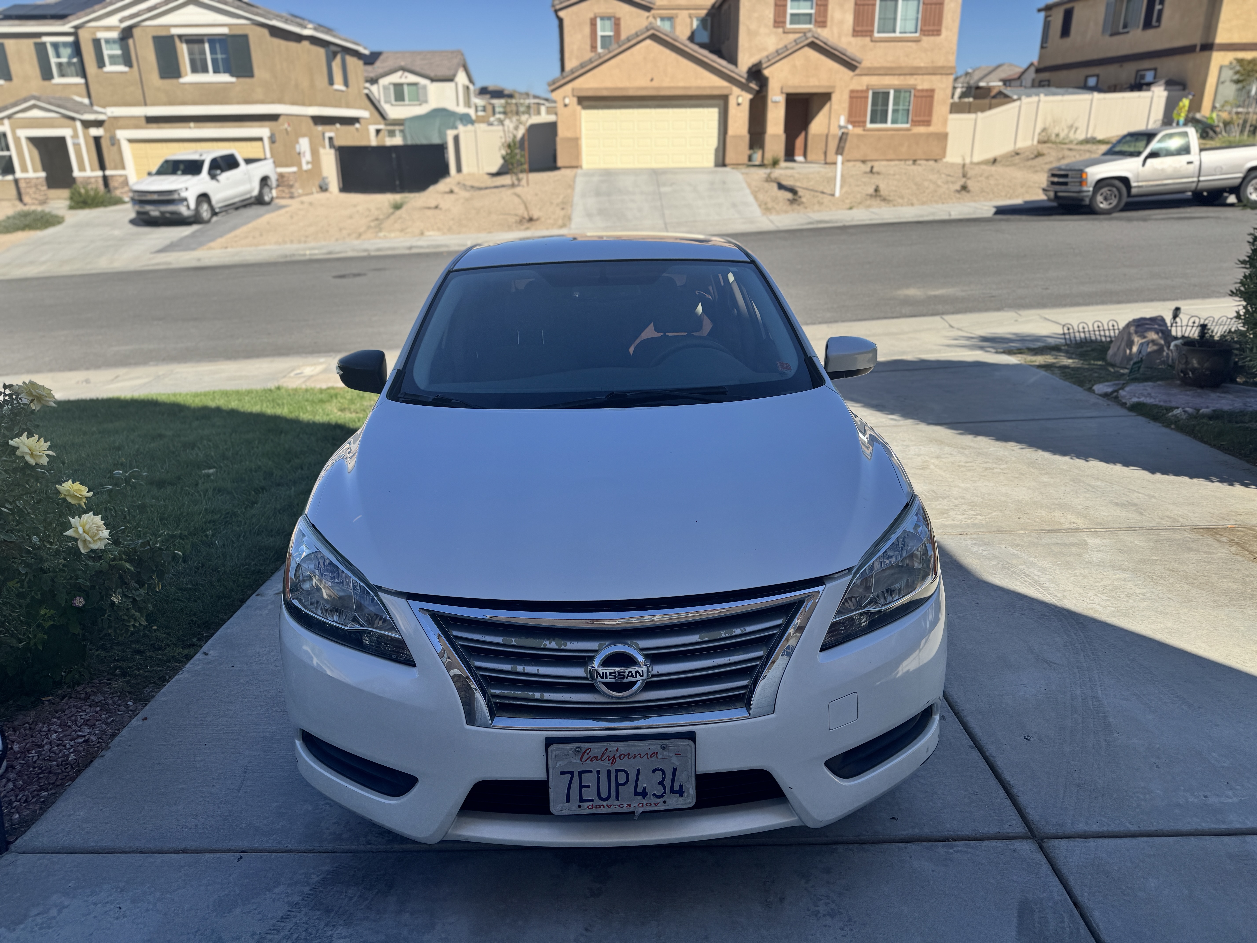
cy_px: 472
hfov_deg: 71.6
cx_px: 628
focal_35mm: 24
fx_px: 872
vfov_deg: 56.8
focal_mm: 6.76
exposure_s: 1/4310
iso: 80
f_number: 1.78
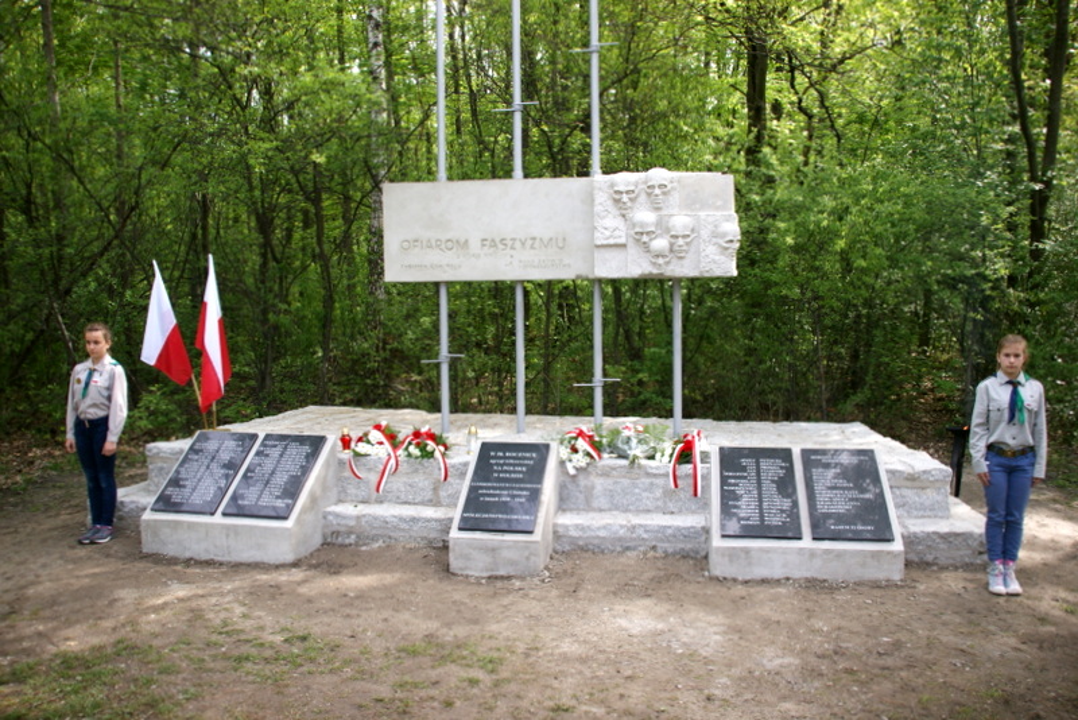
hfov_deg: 67.4
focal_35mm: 27
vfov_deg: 48.0
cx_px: 539
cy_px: 360
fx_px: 809
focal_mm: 18
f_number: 4
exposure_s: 1/250
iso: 200
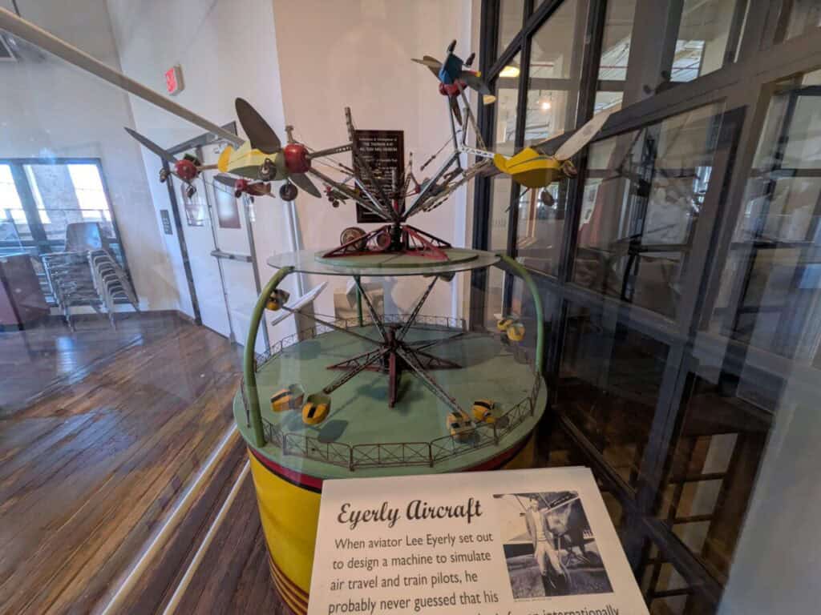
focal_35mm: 14
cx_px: 410
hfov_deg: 102.1
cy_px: 308
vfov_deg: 85.7
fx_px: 332
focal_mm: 1.8
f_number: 2.2
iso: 247
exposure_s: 1/60
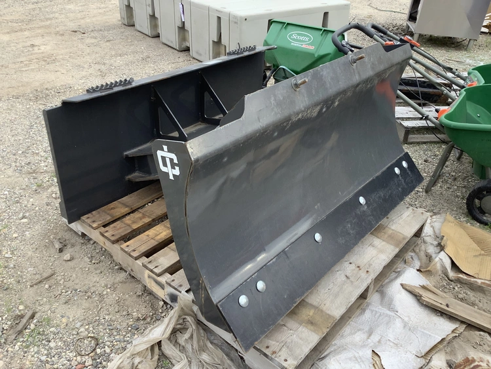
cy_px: 184
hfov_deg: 58.3
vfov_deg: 45.5
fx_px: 440
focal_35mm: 31
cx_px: 246
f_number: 2.4
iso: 40
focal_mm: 3.3
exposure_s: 1/120
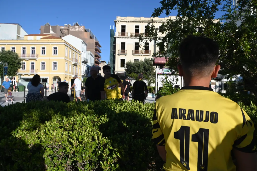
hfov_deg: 71.5
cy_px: 86
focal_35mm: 25
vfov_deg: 51.3
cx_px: 129
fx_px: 178
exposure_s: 1/500
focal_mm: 24
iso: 500
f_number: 13
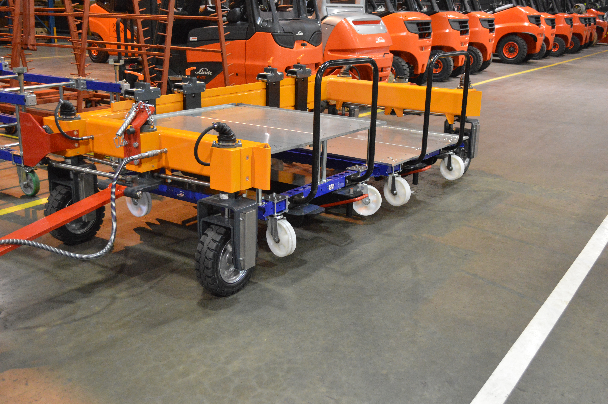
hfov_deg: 49.6
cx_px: 304
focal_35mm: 39
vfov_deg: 34.1
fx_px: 658
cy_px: 202
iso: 3200
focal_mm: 26
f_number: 4.2
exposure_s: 1/60
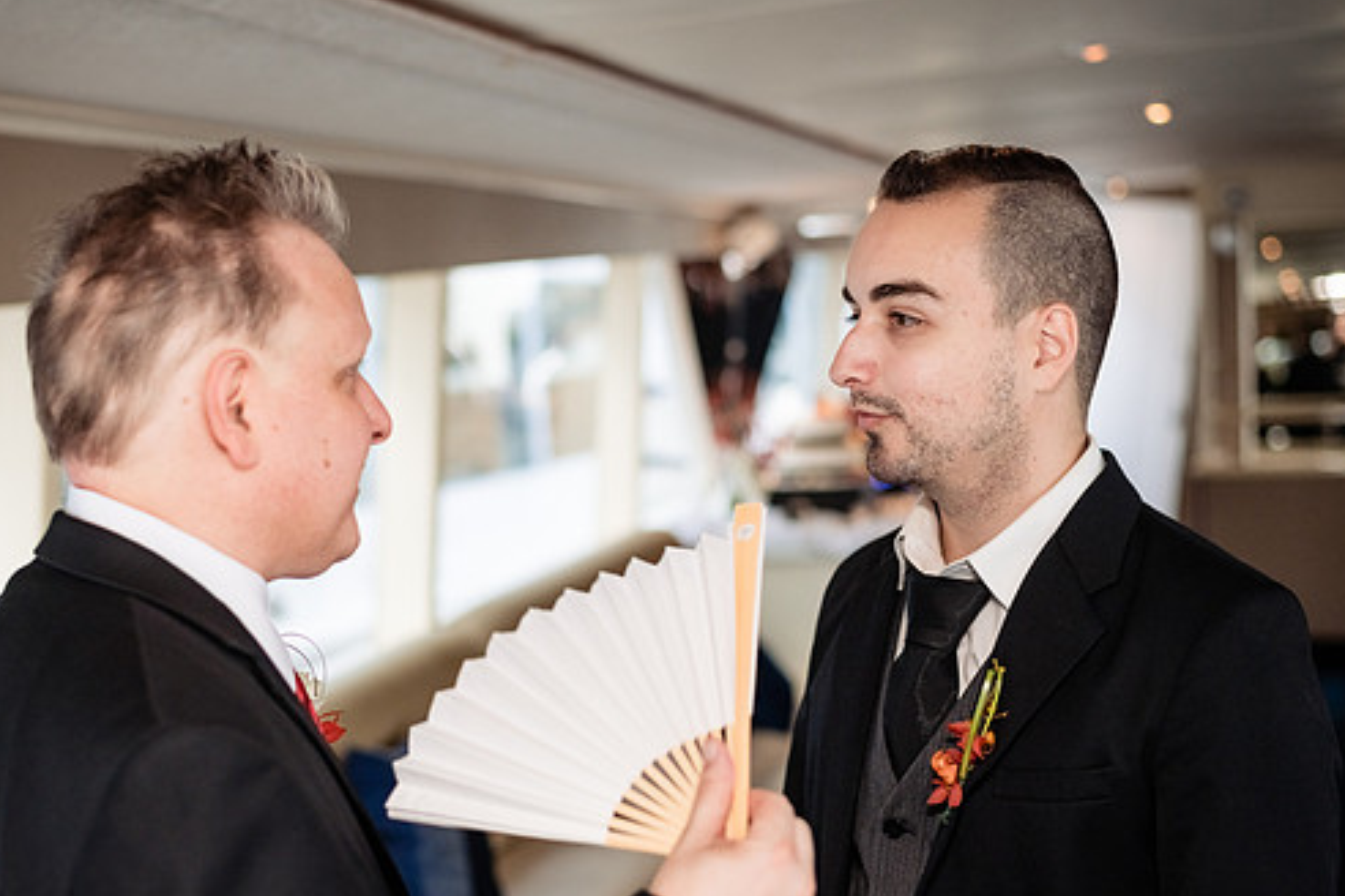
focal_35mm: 59
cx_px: 560
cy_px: 507
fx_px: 2204
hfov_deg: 33.9
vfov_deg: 23.0
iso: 320
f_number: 2.8
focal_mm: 50
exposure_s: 1/400
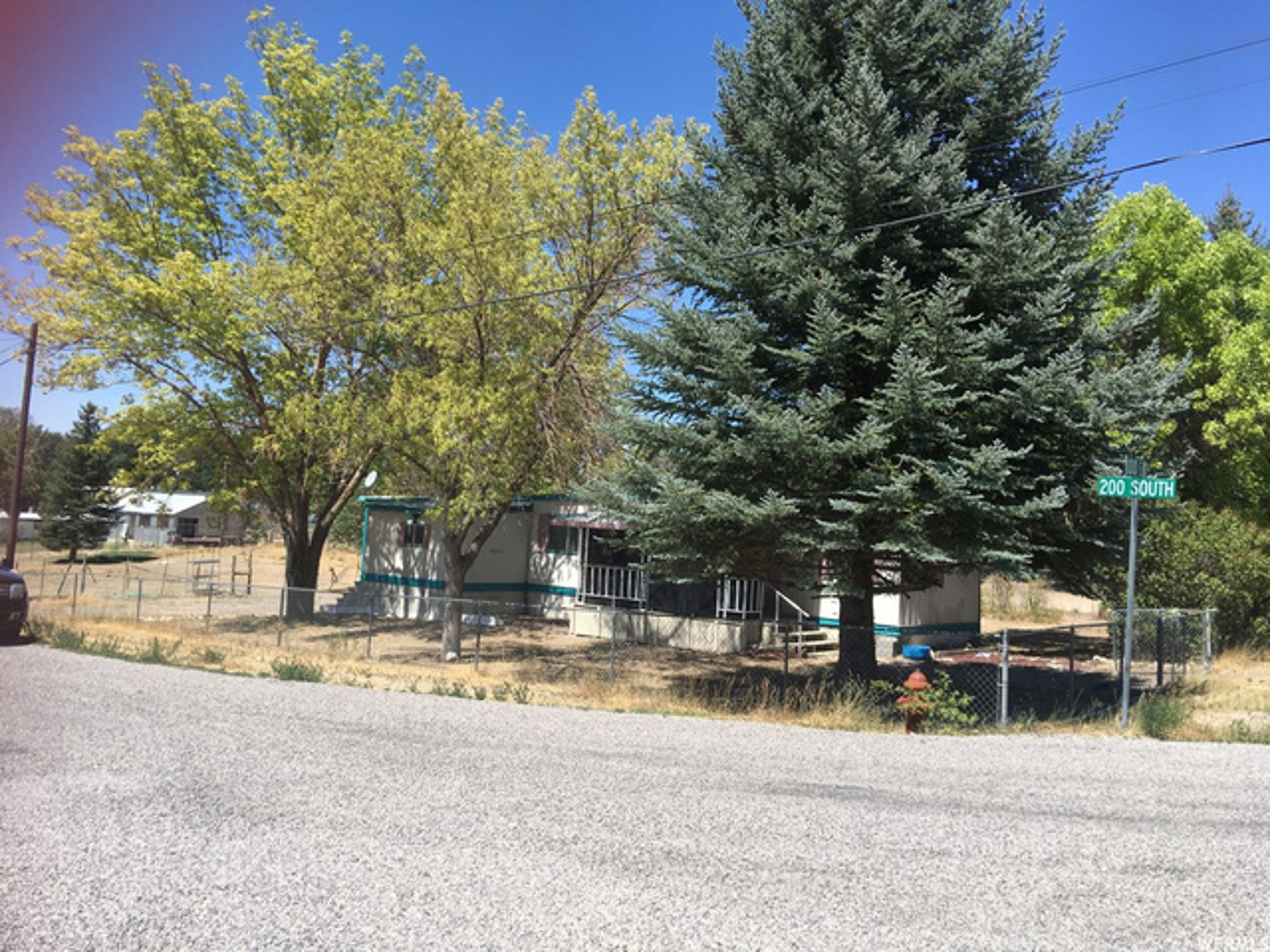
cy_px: 476
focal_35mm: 29
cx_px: 635
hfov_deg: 61.7
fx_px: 1064
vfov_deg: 48.2
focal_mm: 4.15
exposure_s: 1/1221
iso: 25
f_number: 2.2
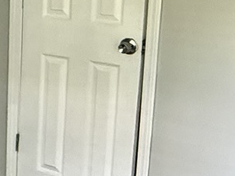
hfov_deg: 18.2
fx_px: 644
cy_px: 54
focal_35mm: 95
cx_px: -125
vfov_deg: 15.5
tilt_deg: -12.5
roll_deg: +2.0
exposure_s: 1/60
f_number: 2.2
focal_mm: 2.22
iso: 800
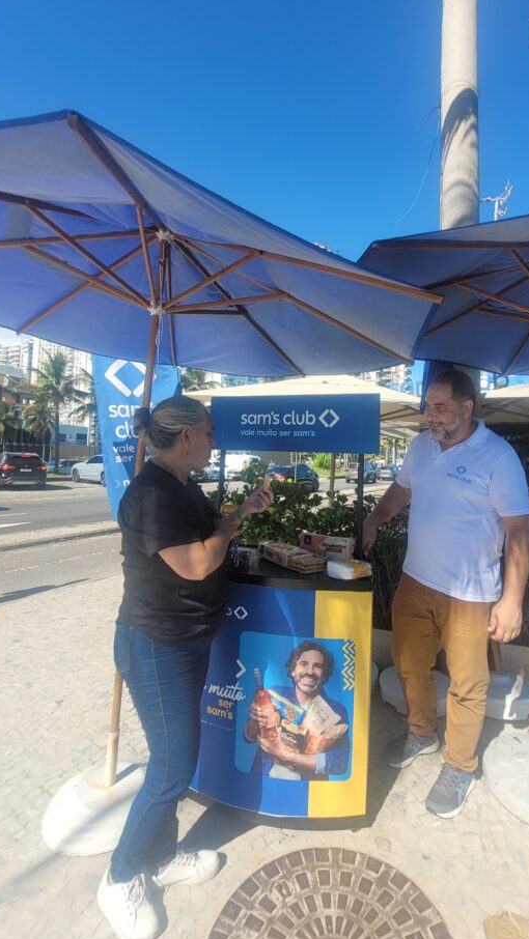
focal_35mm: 16
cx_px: 321
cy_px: 422
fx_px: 399
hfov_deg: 66.4
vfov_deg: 99.0
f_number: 2.2
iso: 40
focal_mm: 1.74
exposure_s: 1/1154
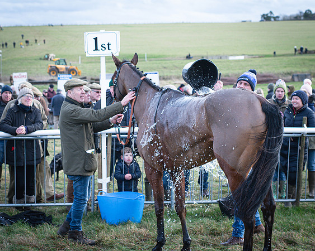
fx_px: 787
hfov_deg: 22.6
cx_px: 126
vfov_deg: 18.2
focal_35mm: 84
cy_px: 126
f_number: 4
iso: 640
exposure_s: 1/640
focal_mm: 50
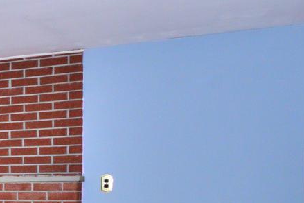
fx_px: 591
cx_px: -181
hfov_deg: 22.3
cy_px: 207
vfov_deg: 18.9
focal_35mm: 70
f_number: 10
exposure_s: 1/250
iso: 400
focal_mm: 10
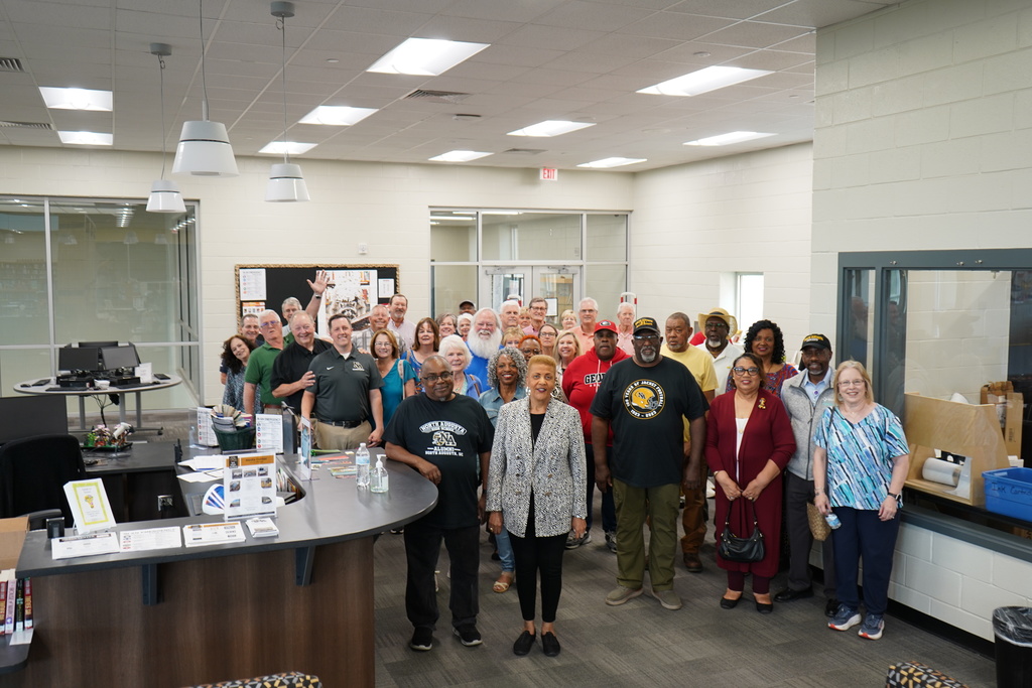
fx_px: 917
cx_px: 516
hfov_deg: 58.7
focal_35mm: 32
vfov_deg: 41.1
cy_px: 344
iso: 320
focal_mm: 32
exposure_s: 1/40
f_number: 4
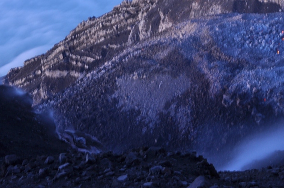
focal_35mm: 71
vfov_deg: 19.1
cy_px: 62
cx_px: 205
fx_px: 559
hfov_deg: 28.2
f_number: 6.3
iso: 200
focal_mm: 28
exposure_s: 8
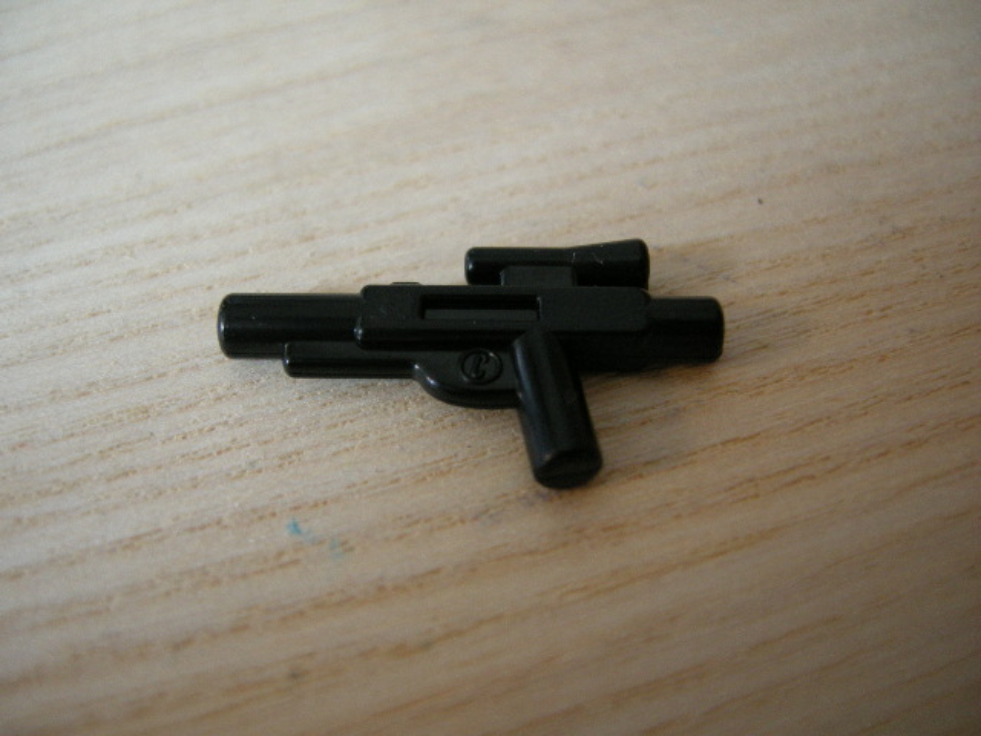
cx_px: 490
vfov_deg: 39.7
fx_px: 1020
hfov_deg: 51.4
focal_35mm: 36
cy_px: 368
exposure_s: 1/60
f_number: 2.7
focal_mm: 7.5
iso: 231
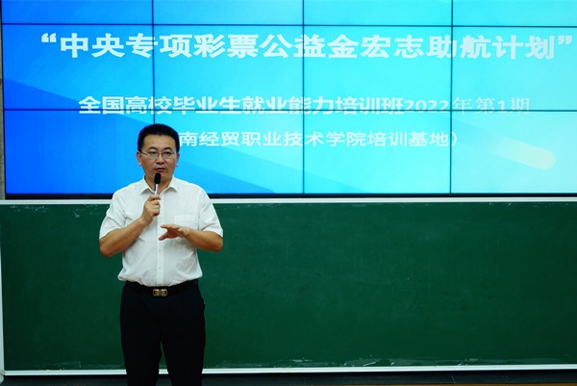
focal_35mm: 50
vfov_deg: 27.0
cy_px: 193
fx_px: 802
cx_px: 288
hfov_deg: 39.6
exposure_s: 1/125
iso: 500
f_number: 4
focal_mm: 50
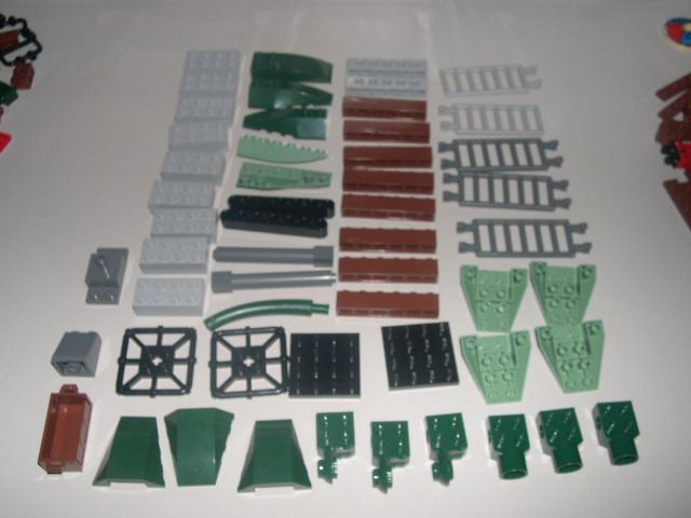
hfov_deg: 49.0
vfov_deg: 37.7
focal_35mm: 38
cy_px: 259
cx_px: 346
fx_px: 759
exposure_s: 1/60
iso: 100
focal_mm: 8
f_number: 7.6
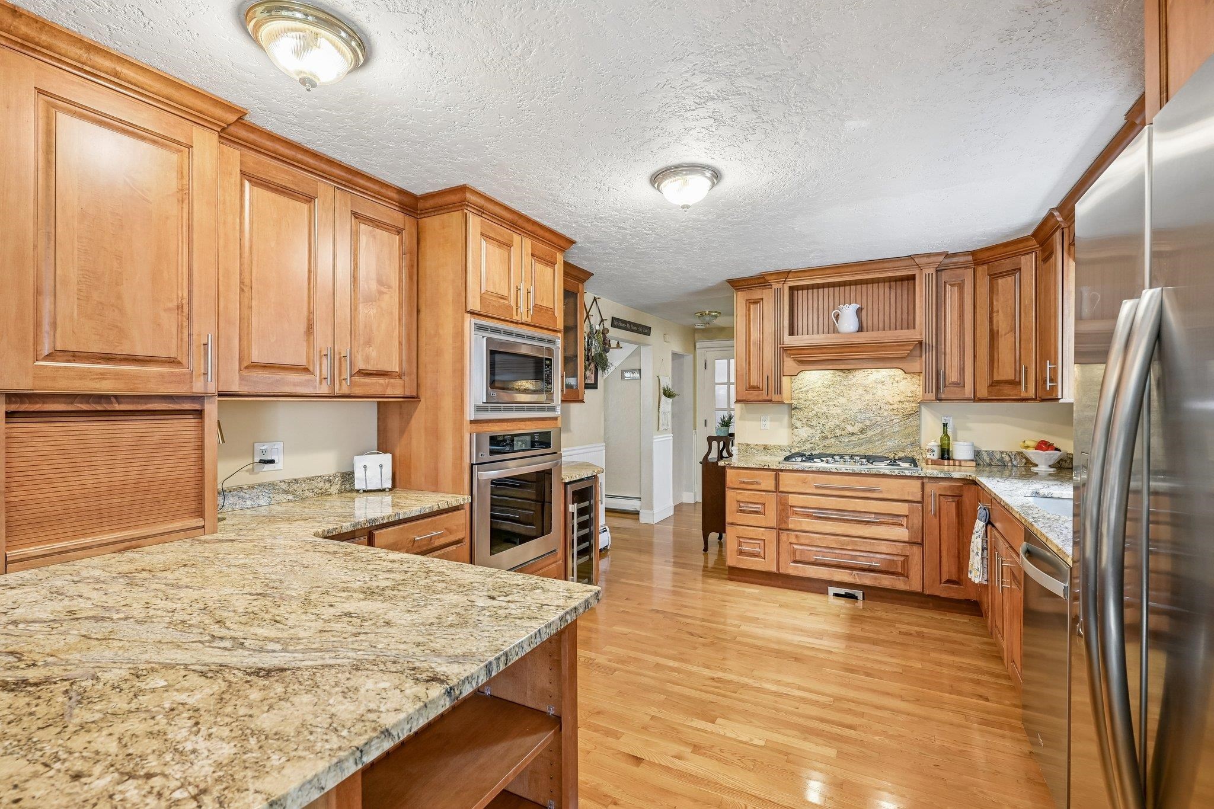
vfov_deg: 73.7
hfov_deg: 96.7
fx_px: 539
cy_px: 404
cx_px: 607
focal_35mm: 16
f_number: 8
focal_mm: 16
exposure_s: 1/2.5
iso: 400
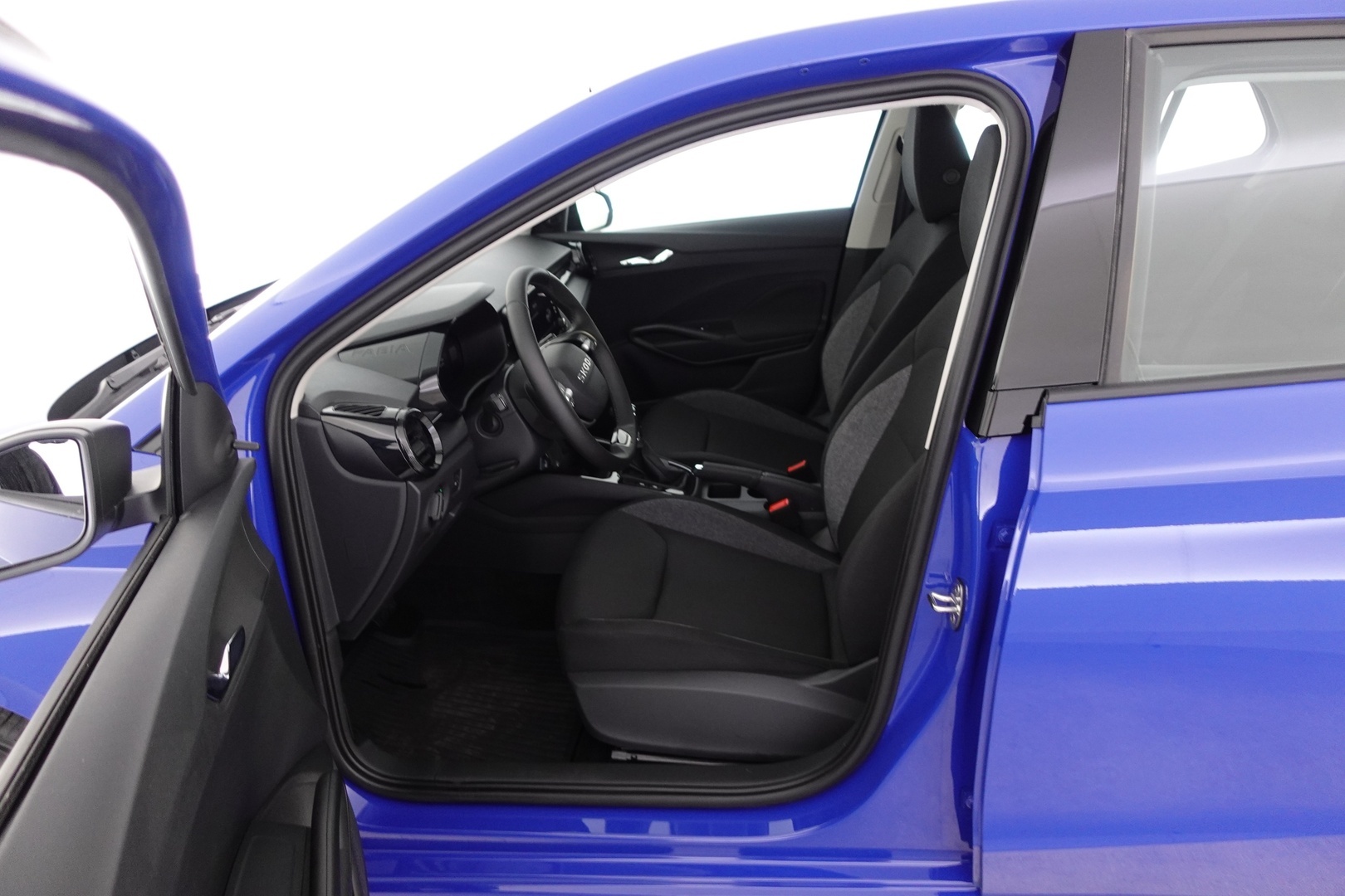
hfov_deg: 73.7
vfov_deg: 53.1
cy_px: 448
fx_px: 897
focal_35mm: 24
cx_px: 672
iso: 640
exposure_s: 1/30
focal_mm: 9.4
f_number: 1.8
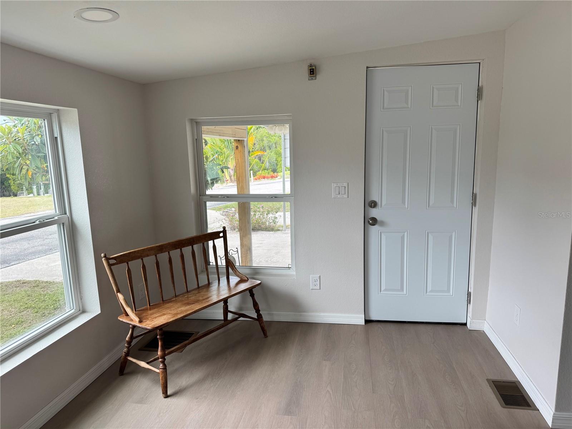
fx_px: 397
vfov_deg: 56.8
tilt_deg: -10.1
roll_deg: +0.8
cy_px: 214
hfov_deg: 71.6
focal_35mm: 24
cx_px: 286
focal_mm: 6.76
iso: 80
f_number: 1.78
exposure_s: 1/372
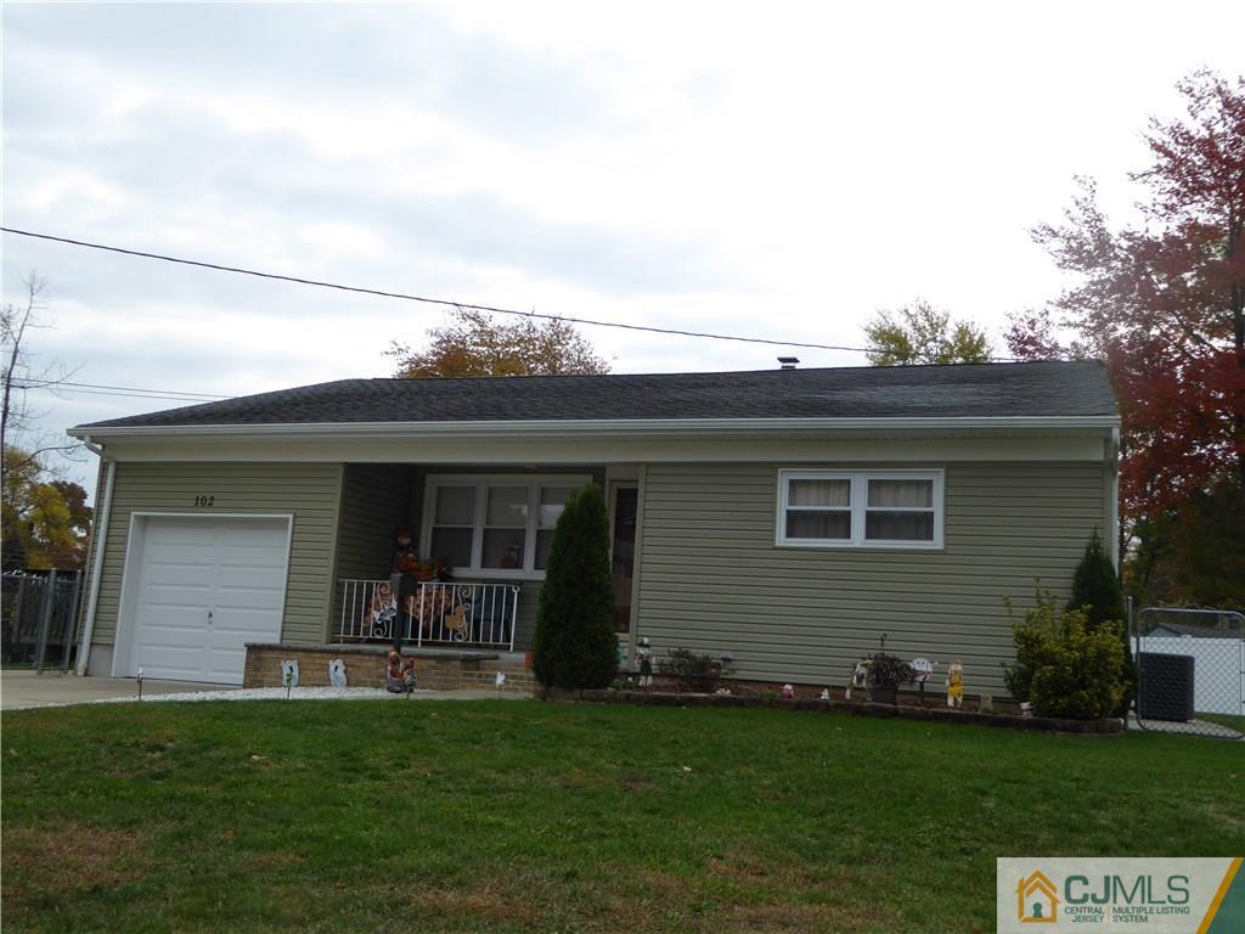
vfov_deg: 42.9
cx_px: 622
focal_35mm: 33
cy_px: 467
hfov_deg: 55.4
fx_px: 1187
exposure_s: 1/500
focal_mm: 5.8
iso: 100
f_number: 3.6
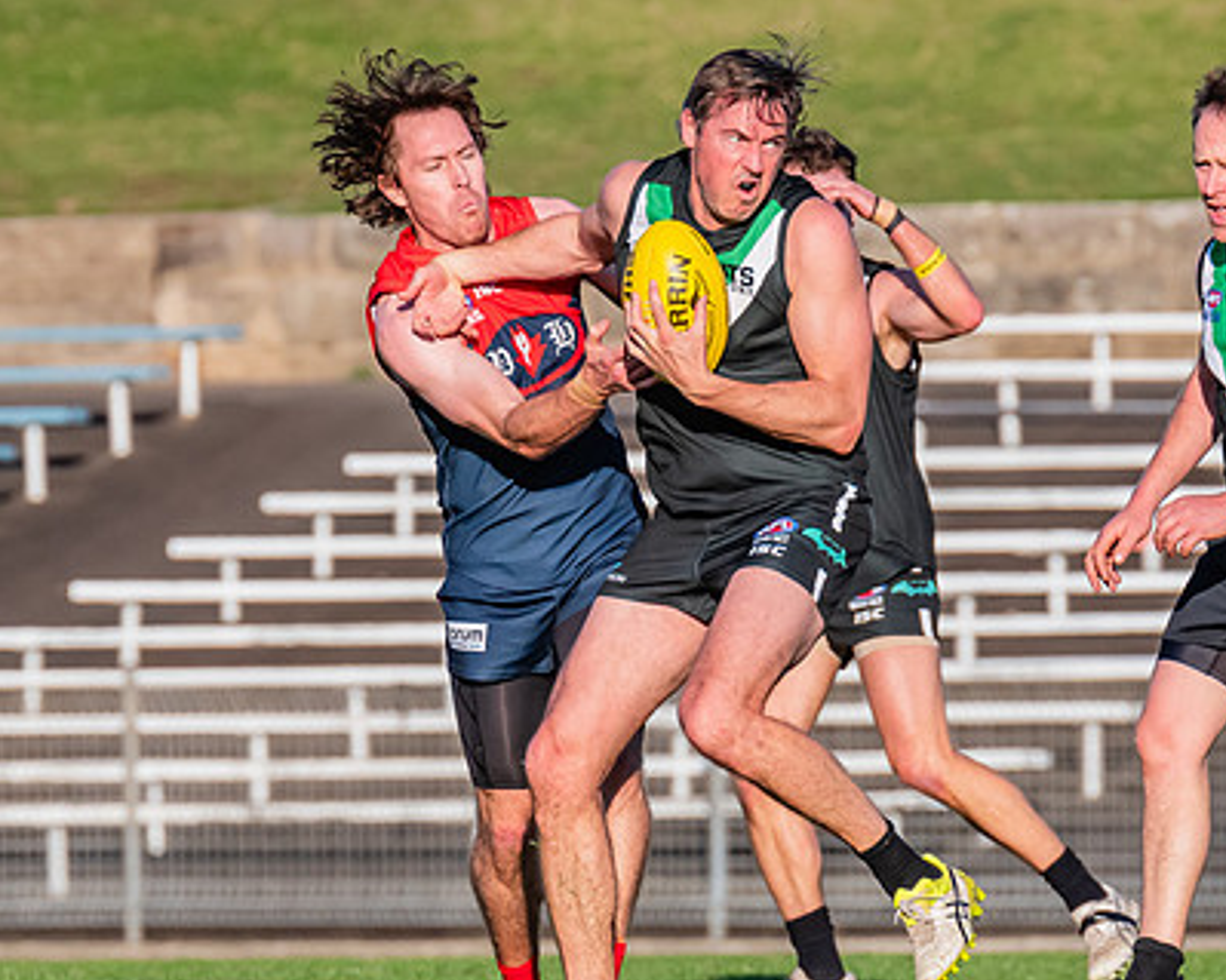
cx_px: 560
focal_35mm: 1054
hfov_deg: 1.8
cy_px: 584
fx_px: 38235
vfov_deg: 1.5
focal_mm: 420
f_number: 10
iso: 800
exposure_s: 1/1600
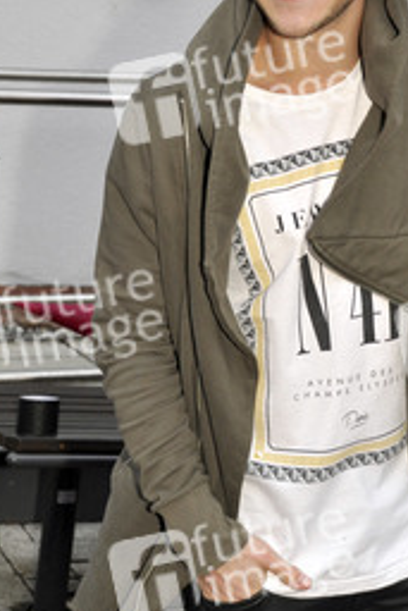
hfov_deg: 13.3
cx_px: 302
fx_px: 1749
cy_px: 208
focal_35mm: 103
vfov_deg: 19.8
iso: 400
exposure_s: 1/200
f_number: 5.6
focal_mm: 44
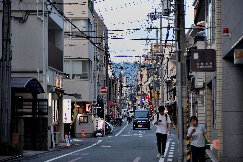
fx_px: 709
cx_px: 122
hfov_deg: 19.5
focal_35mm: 105
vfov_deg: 13.0
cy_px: 81
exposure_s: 1/100
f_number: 4.5
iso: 280
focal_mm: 105
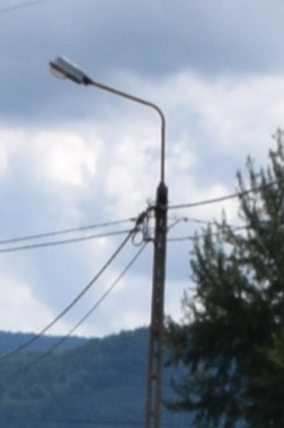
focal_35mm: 303
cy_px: 1078
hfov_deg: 4.5
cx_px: -176
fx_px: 3591
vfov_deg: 6.4
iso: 200
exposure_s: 1/400
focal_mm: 17
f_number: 10
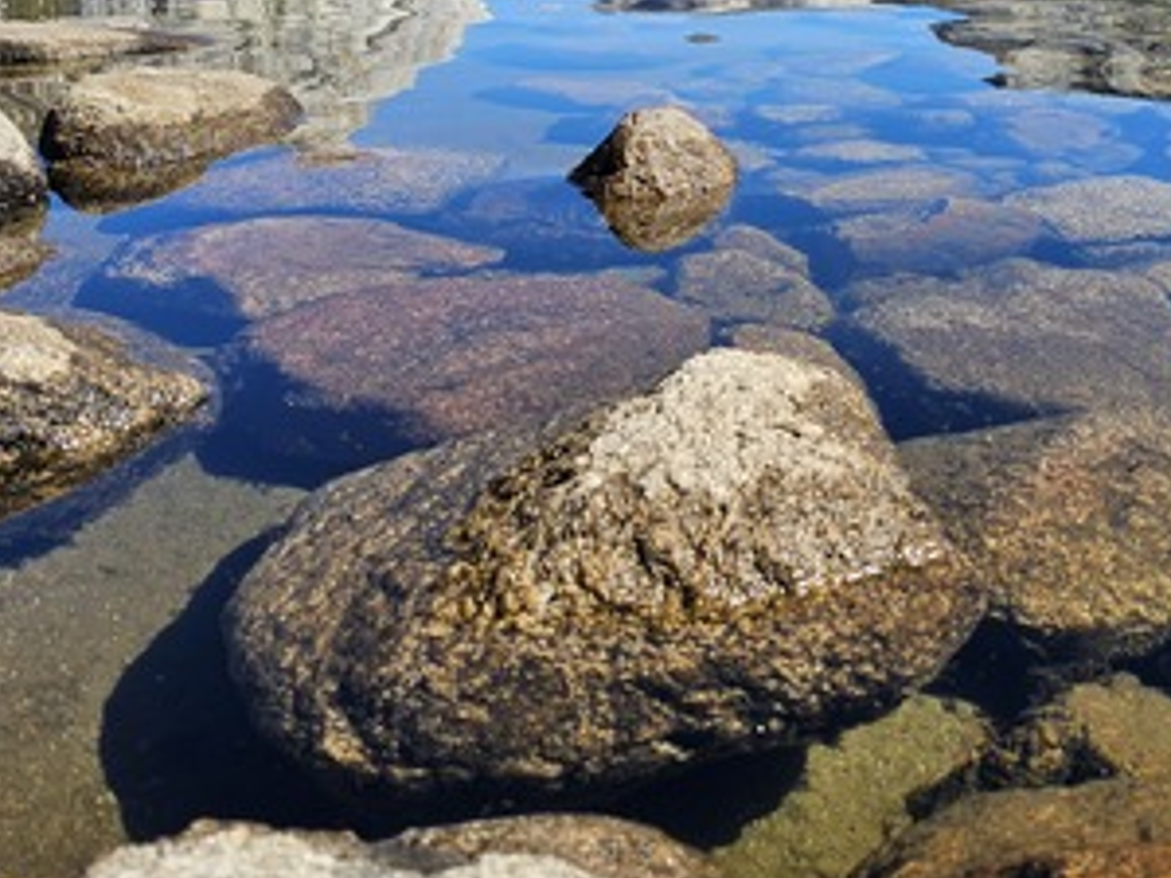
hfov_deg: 43.4
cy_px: 183
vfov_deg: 32.7
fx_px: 1455
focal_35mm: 43
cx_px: 746
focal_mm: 6.3
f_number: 1.7
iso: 10
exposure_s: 1/477
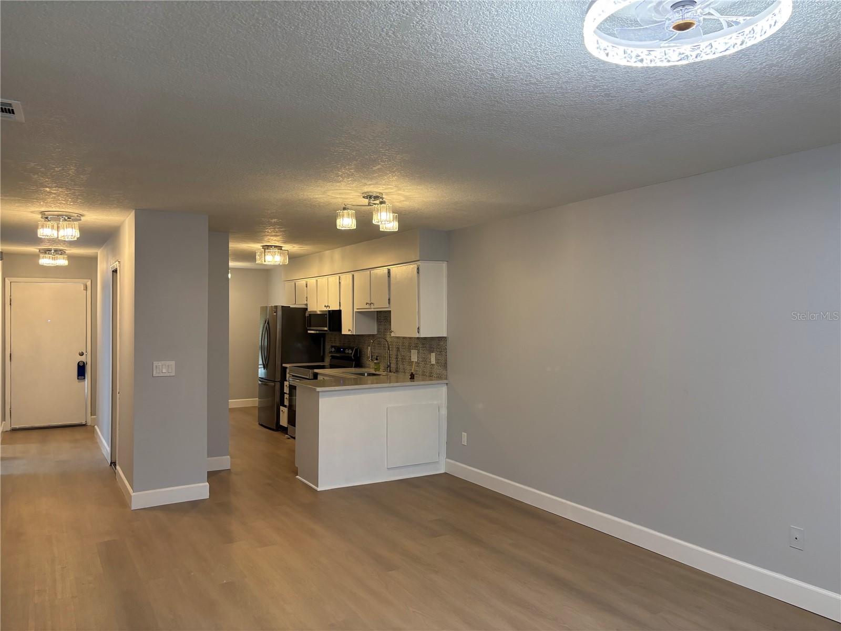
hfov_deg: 67.3
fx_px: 632
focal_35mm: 26
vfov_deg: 53.1
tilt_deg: +0.0
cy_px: 316
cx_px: 420
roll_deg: -0.4
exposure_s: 1/60
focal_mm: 5.96
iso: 100
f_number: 1.6
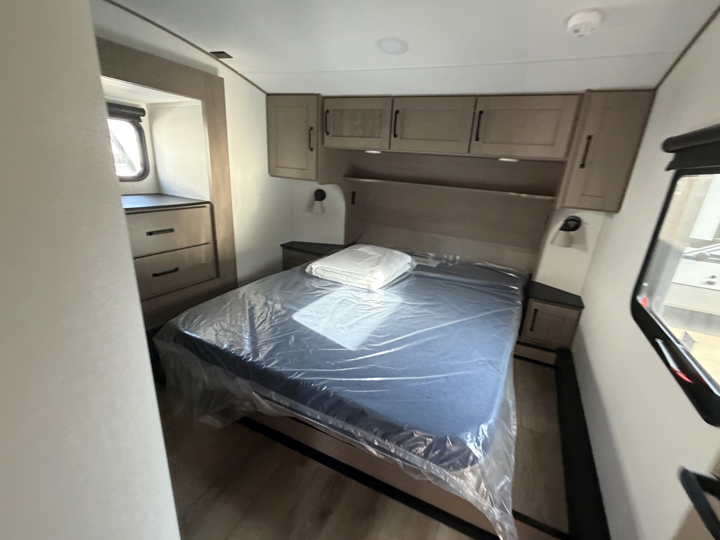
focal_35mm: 16
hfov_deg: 94.5
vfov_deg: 78.1
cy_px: 280
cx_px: 374
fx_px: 333
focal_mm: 2.22
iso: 640
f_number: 2.2
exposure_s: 1/60
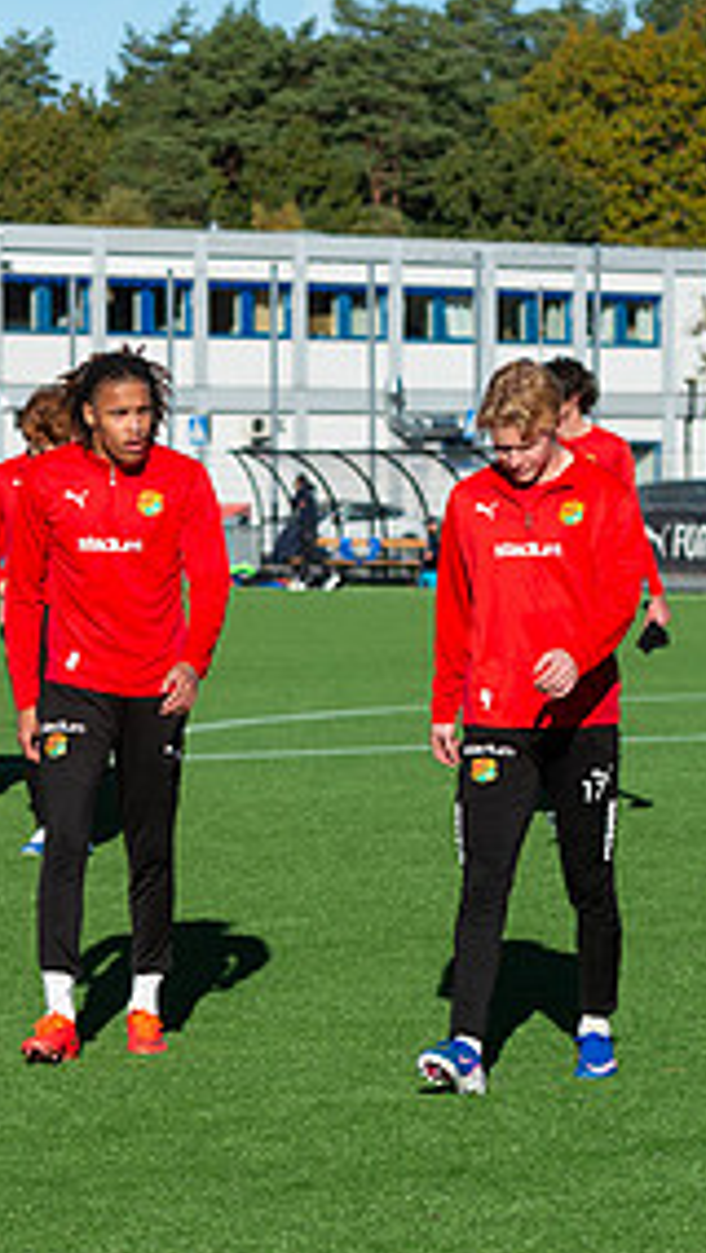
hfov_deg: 6.9
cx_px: 94
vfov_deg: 12.3
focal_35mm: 175
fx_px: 5817
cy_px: 654
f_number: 5
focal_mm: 70
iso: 100
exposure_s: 1/640
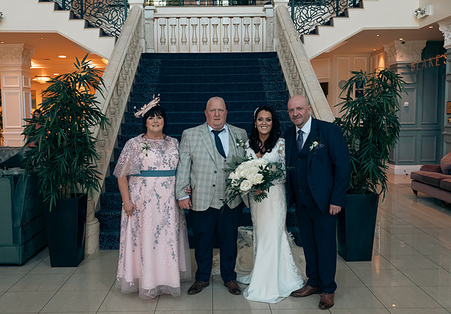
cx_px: 216
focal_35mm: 37
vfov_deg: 36.8
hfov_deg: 51.1
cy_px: 157
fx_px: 471
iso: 1250
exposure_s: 1/125
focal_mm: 35
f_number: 5.6
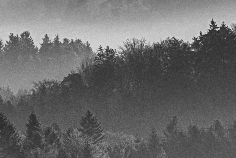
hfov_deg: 2.2
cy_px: -10
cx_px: 201
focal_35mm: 932
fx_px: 6113
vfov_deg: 1.5
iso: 400
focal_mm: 400
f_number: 19
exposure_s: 1/1500
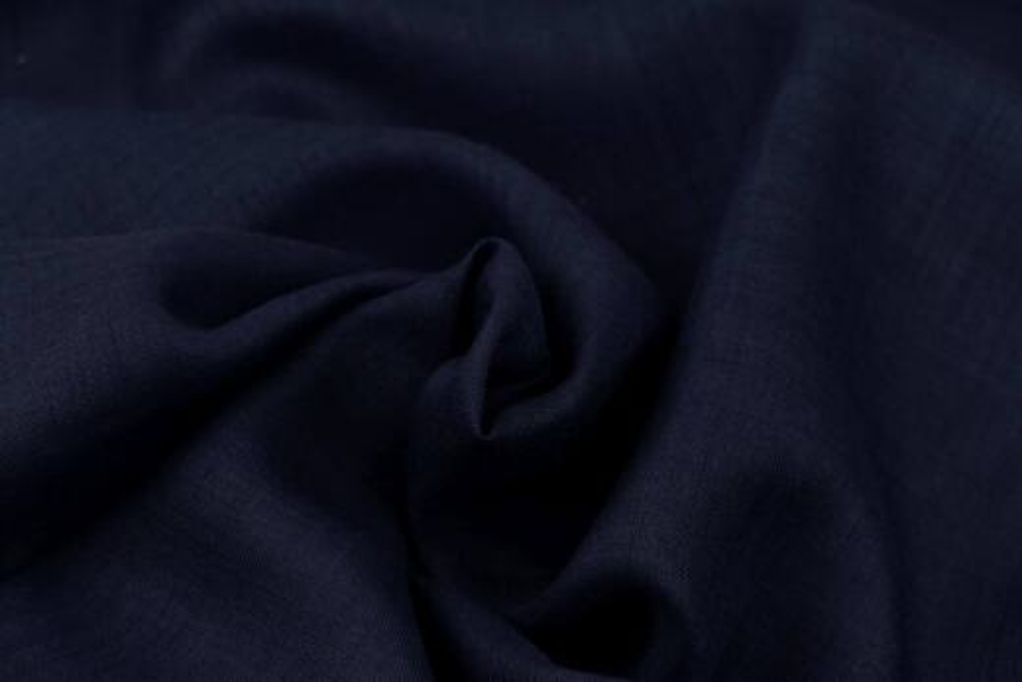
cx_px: 511
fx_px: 3578
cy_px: 341
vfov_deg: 10.9
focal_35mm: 126
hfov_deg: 16.3
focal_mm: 45.89
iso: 500
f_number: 3.9
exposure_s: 1/80
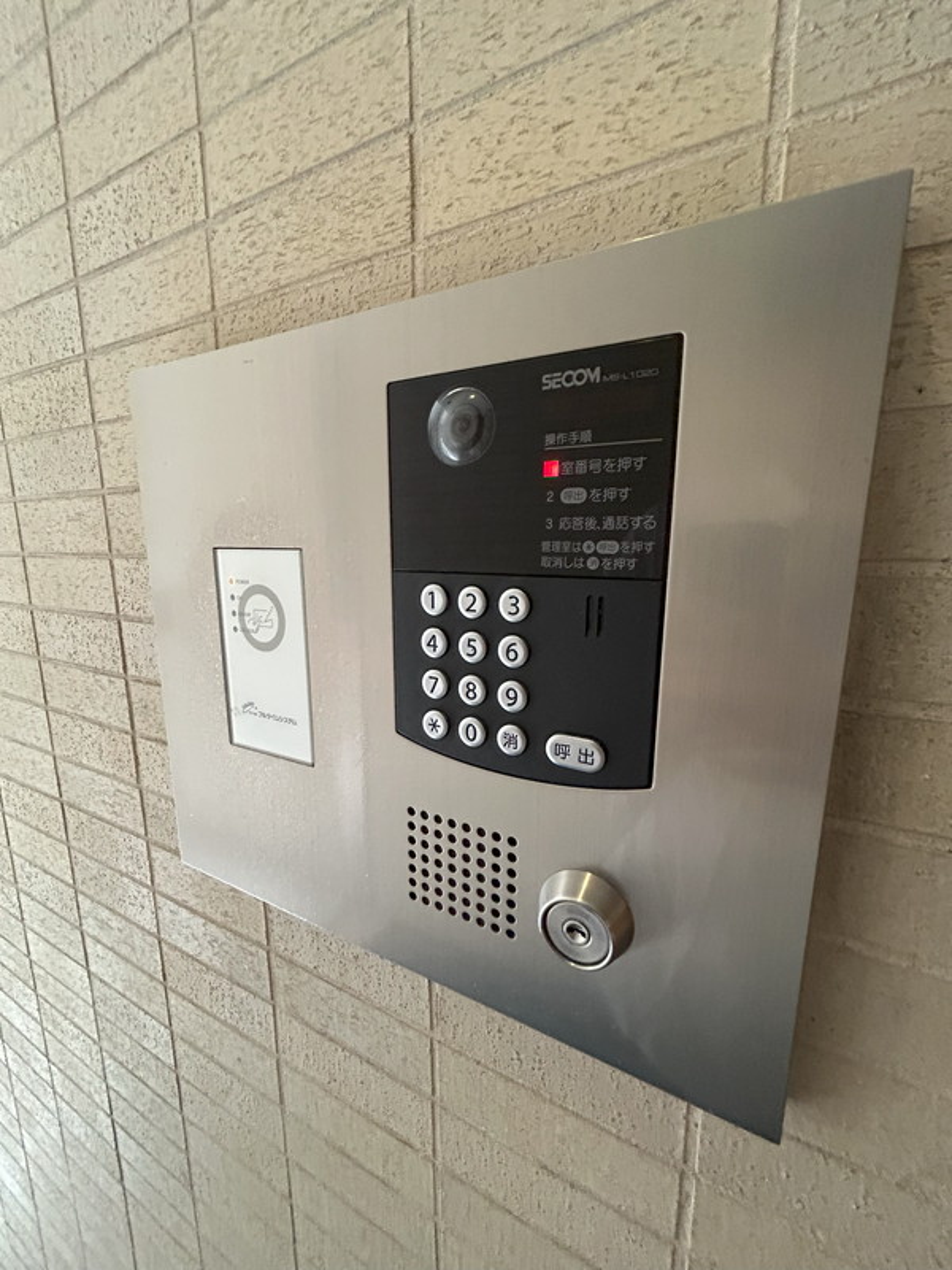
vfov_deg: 102.1
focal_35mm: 14
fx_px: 513
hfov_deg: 85.7
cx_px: 476
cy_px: 635
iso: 1000
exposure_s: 1/50
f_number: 2.4
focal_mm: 1.54
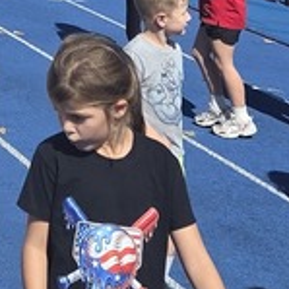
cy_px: -436
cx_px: -202
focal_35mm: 140
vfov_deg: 10.5
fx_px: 1322
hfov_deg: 11.7
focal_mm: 5.4
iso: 80
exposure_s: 1/5399
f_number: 1.8
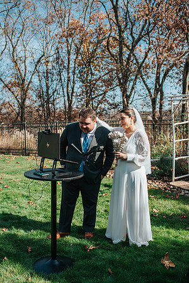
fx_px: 276
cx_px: 94
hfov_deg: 37.9
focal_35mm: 35
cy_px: 142
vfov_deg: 54.4
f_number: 3.5
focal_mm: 35
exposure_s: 1/1250
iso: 180
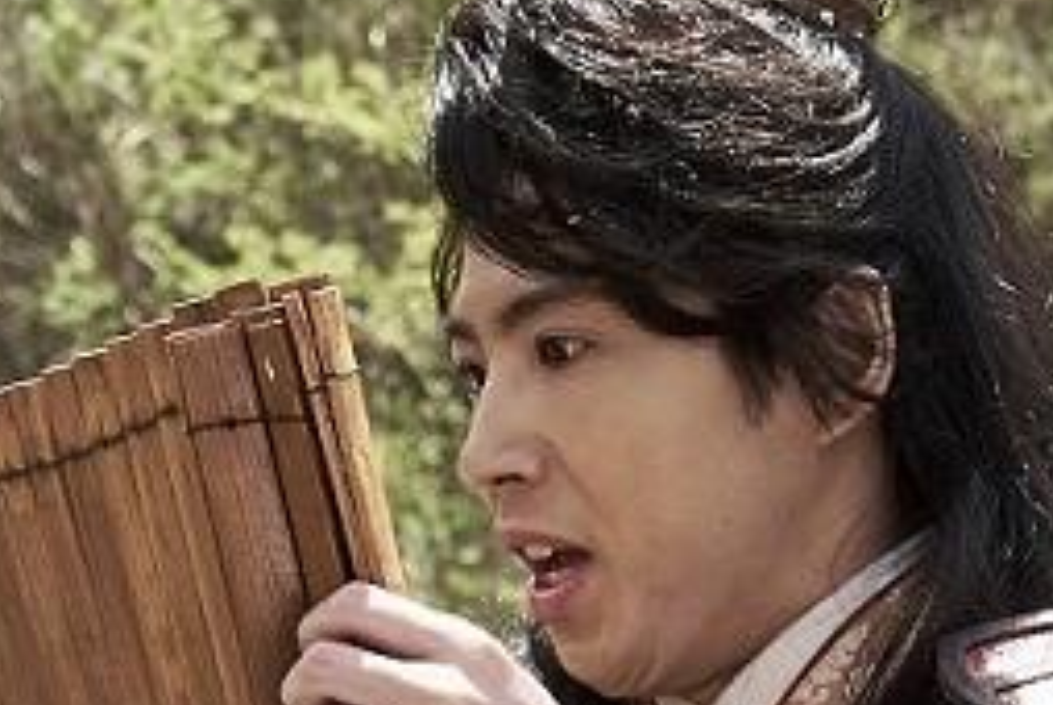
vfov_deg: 5.5
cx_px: -328
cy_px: 1045
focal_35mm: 246
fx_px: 7204
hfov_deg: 8.2
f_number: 6.3
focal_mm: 47
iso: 100
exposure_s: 1/250
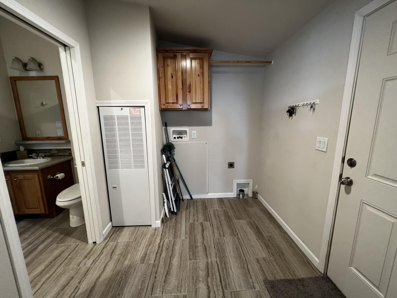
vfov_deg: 89.9
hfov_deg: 106.2
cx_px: 198
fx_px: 149
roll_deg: +0.4
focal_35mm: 13
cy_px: 149
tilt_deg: -10.5
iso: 200
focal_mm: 1.57
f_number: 1.8
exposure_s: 1/60
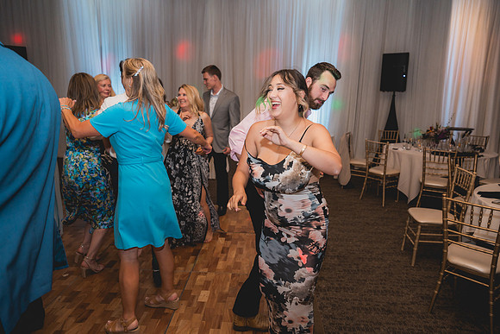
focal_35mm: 27
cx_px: 250
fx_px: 375
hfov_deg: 67.4
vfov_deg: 48.0
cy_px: 167
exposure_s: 1/250
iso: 1000
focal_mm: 27
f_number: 2.8
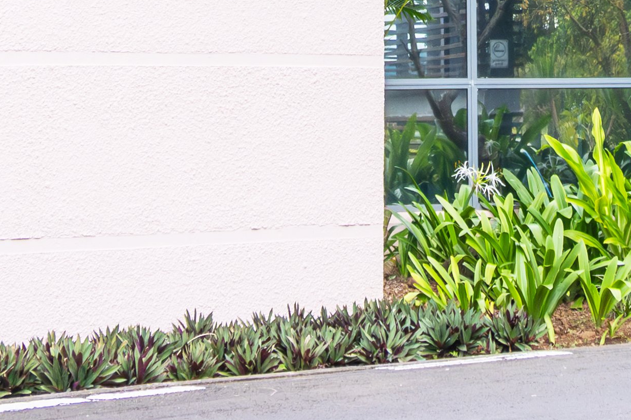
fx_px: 2611
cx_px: 578
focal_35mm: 149
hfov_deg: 13.6
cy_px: -416
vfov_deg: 8.7
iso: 100
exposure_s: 1/320
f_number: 6.3
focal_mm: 22
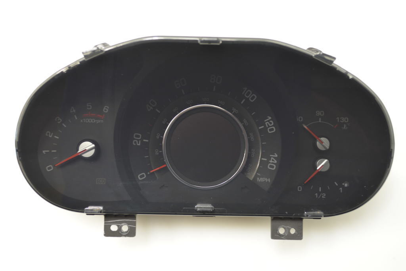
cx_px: 203
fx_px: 473
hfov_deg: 46.4
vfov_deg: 31.9
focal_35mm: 42
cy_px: 136
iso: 400
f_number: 4.5
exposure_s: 1/40
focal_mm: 28
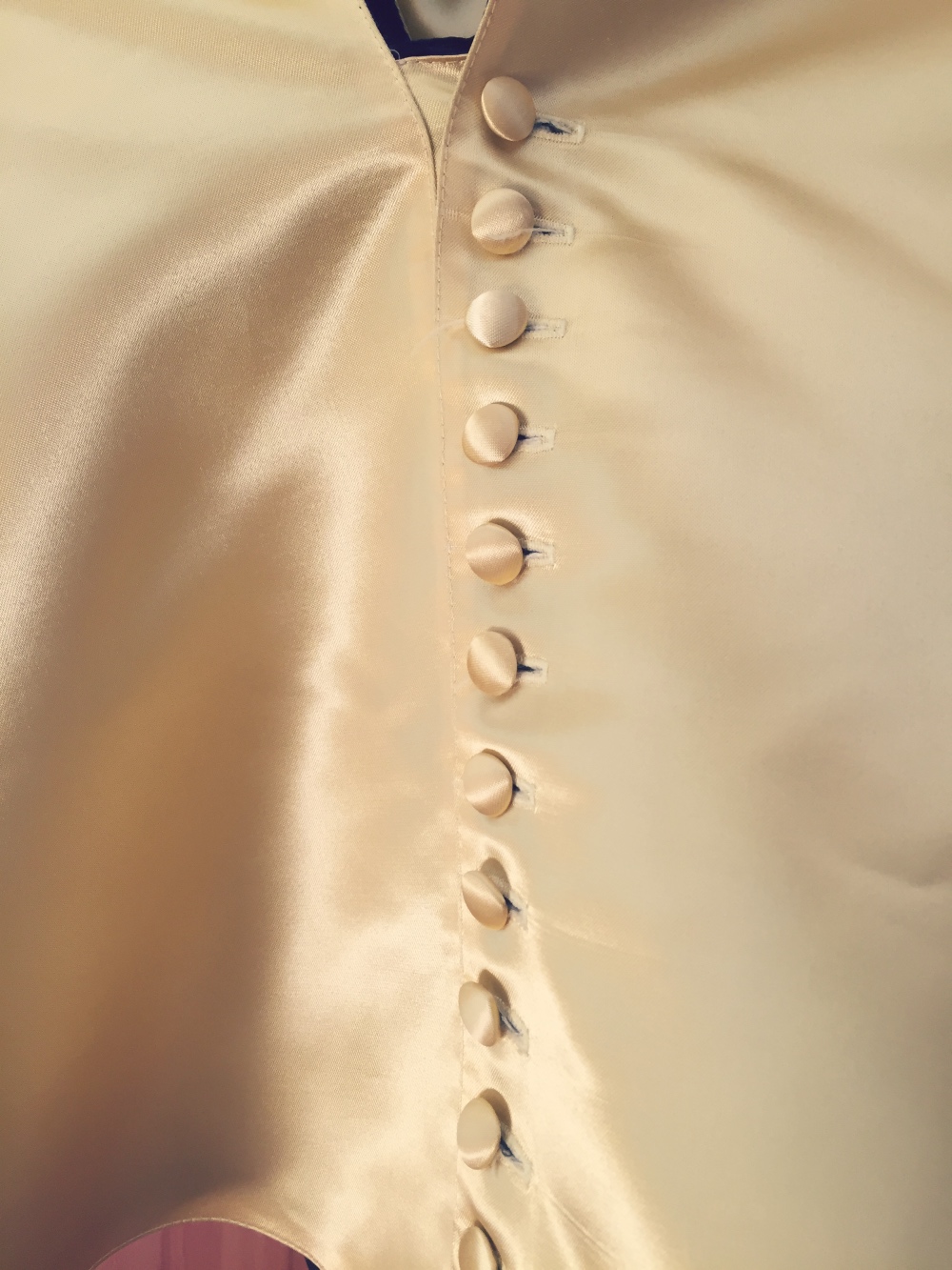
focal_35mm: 29
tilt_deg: +0.5
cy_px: 635
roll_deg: -2.0
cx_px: 476
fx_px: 1063
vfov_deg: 61.7
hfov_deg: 48.2
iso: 40
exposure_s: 1/33
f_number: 2.2
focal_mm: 4.15
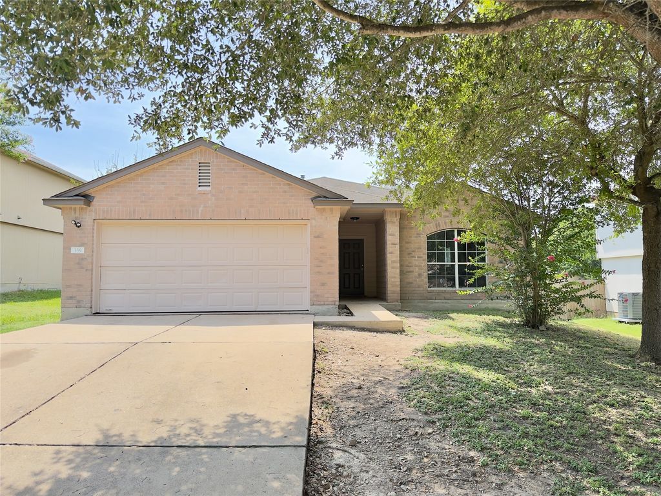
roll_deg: +1.1
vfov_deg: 56.8
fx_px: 458
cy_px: 248
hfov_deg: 71.6
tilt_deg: +2.6
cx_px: 330
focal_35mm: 24
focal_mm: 6.76
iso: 100
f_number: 1.78
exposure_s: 1/702
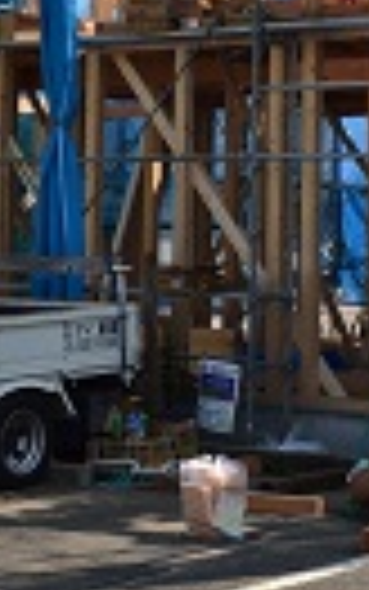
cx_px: 302
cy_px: 65
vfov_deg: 17.6
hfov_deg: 11.2
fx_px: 1881
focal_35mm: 117
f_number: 11
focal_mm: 20
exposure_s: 1/500
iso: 360
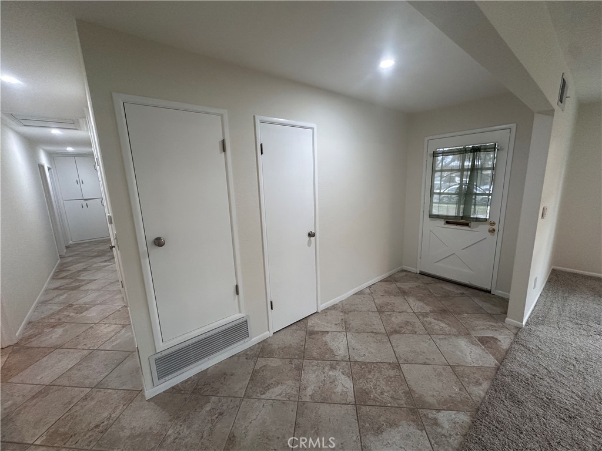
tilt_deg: -10.9
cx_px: 301
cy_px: 226
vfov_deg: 85.7
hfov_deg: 102.1
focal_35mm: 14
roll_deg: +2.5
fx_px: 243
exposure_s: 1/120
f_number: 2.2
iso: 250
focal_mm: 2.22
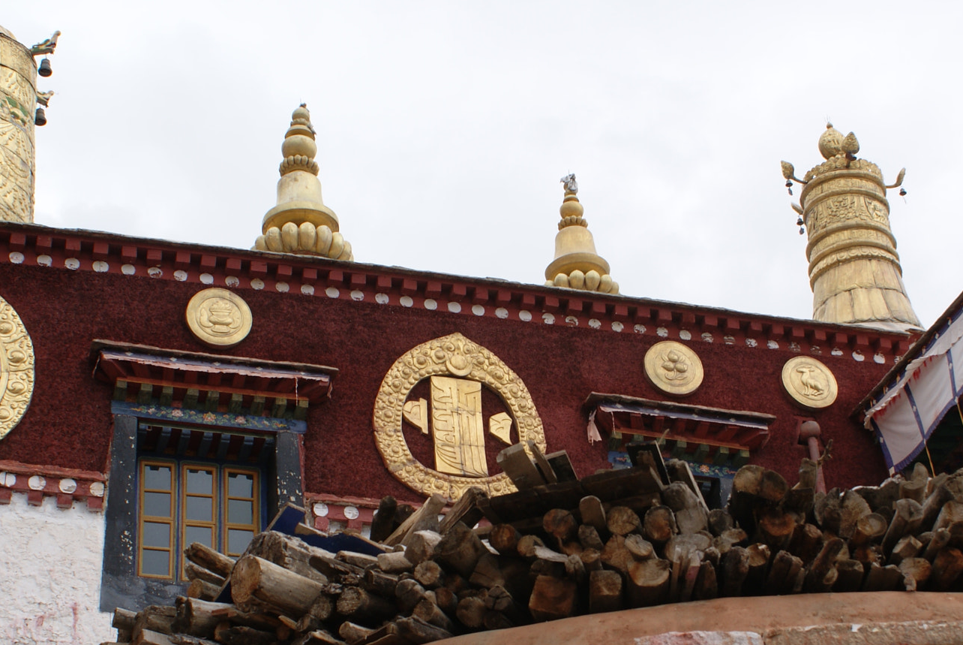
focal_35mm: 67
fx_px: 1794
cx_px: 533
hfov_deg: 30.0
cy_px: 460
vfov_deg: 20.2
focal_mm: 28
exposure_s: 1/200
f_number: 9
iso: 100
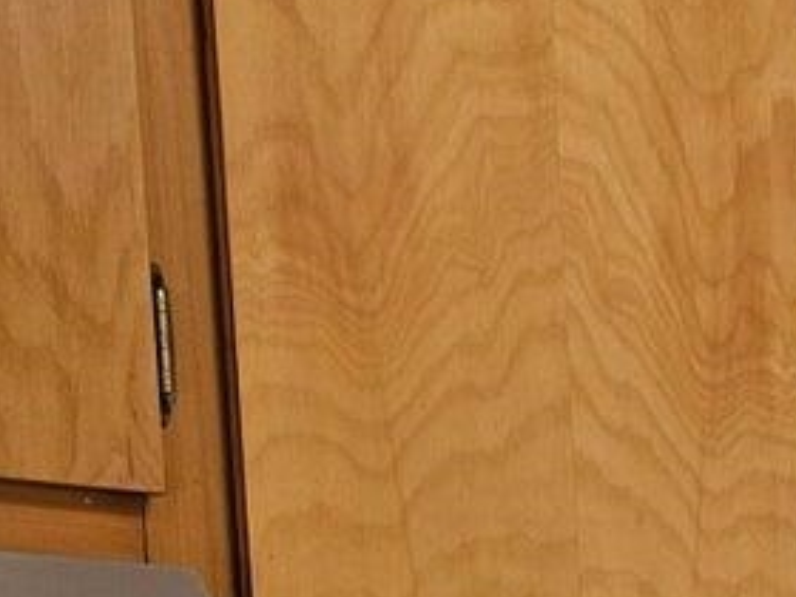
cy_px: 1075
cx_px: 1460
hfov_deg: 15.1
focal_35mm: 112
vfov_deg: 12.1
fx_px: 2575
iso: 100
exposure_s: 1/120
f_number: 1.7
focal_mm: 6.3
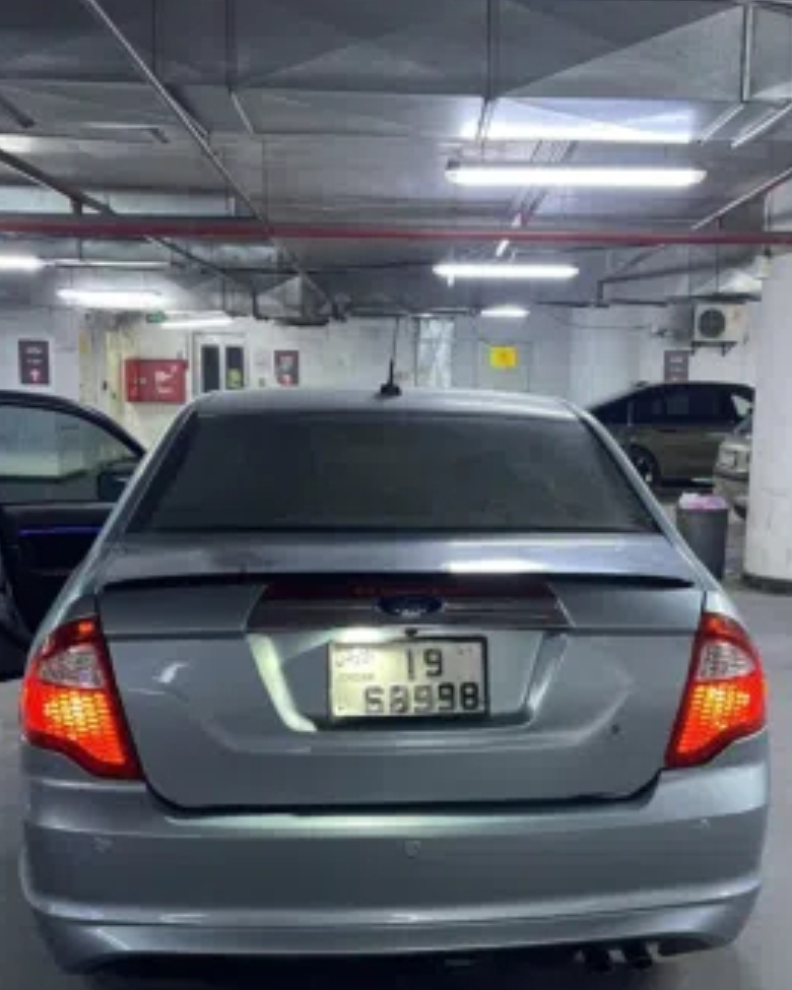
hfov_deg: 37.1
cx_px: 493
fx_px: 1172
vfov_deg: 45.3
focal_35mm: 40
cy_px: 629
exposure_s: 1/33
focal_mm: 5.1
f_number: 1.6
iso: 500
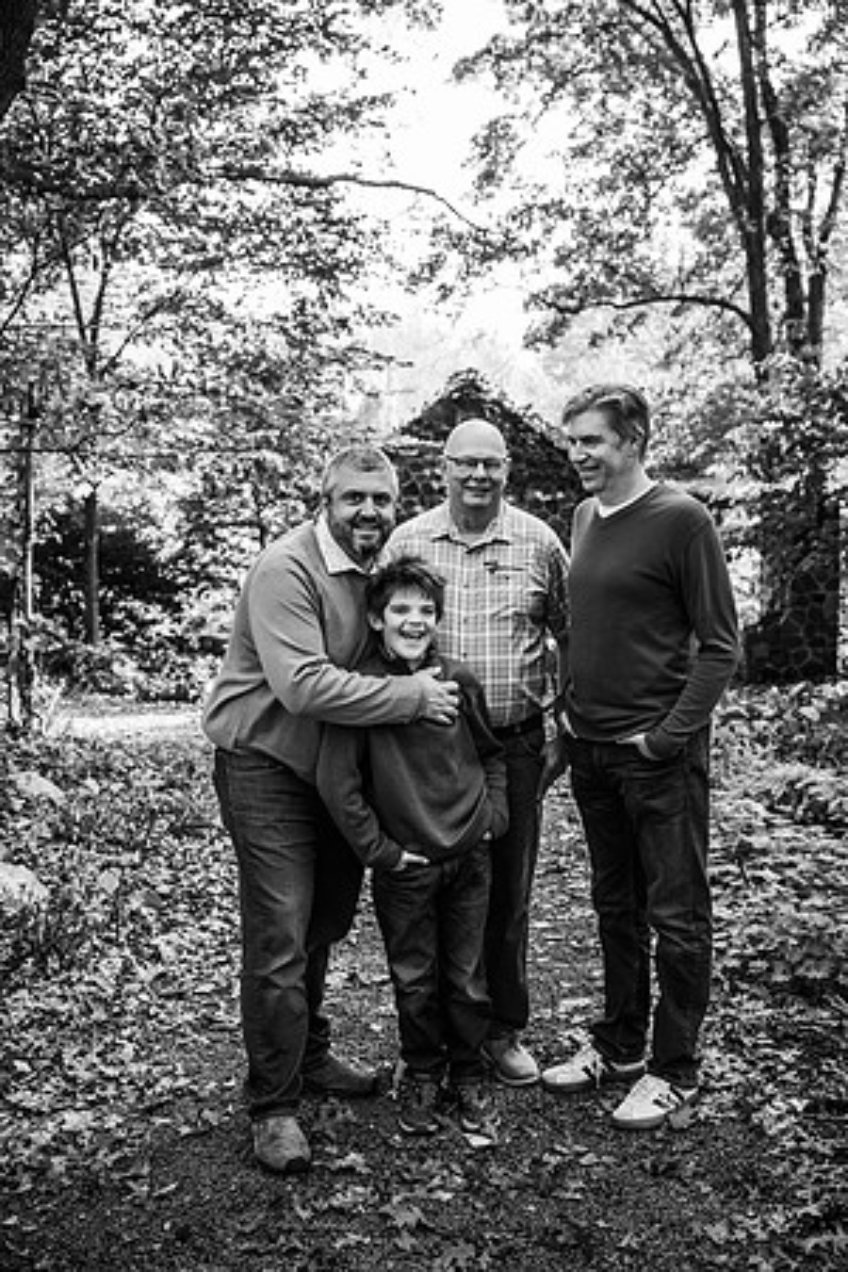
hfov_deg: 35.1
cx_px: 424
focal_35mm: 38
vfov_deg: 50.7
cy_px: 636
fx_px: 1343
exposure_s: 1/320
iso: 500
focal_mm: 38
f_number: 4
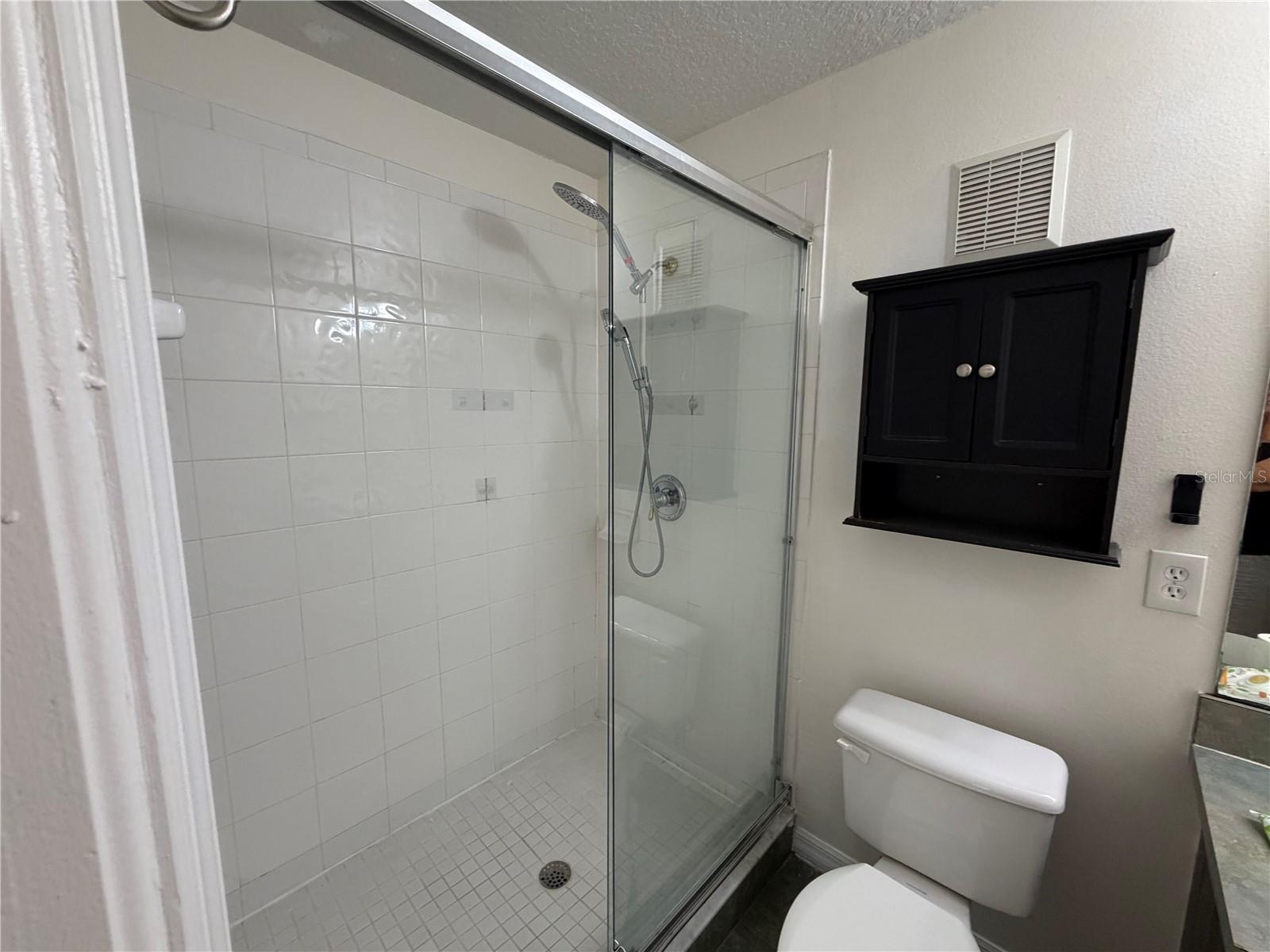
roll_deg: -0.1
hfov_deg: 102.1
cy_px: 476
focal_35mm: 14
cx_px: 635
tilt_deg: -7.1
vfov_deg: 85.7
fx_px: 514
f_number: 2.2
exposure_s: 1/120
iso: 250
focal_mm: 2.22
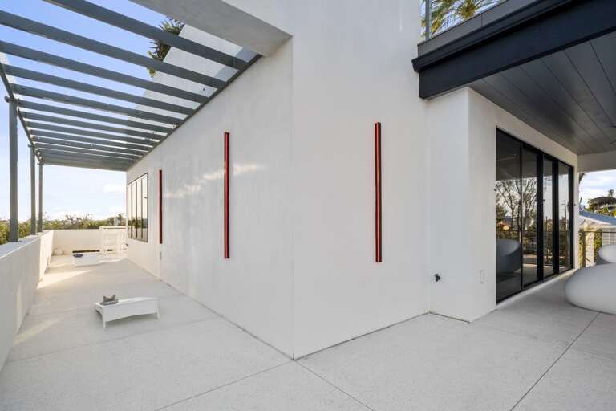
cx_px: 308
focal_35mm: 16
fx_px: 274
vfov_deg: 73.7
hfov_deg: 96.7
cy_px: 206
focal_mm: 10.5
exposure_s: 1/125
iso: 640
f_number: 14
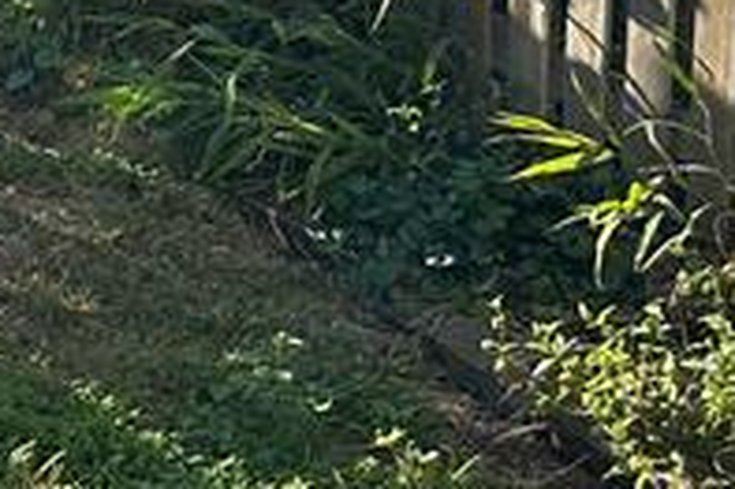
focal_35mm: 130
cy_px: -463
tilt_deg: -7.5
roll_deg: +0.8
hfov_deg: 14.1
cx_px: -563
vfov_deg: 9.8
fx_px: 2652
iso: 80
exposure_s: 1/1541
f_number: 1.78
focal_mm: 6.86
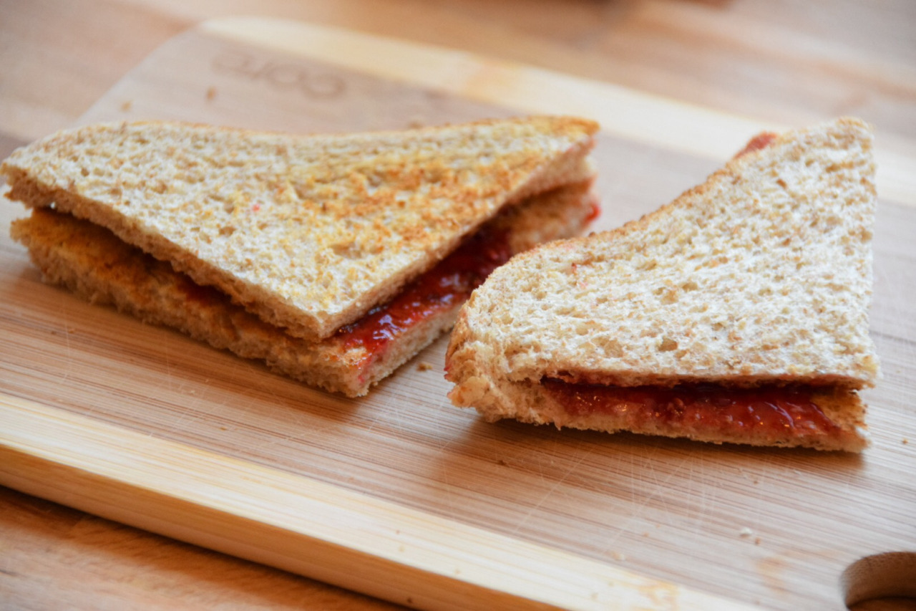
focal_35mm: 232
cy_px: 306
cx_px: 458
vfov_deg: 5.9
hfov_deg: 8.9
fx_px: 5915
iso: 2500
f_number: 5.6
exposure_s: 1/125
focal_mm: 155
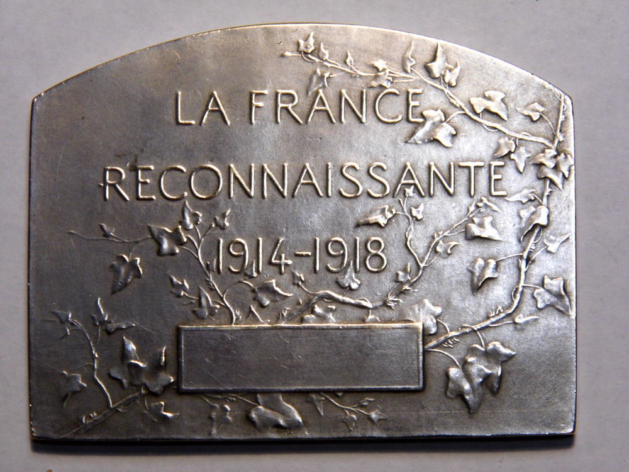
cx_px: 314
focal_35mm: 179
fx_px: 3253
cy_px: 236
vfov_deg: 8.3
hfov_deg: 11.0
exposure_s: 1/51
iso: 200
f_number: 5.1
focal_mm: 32.1
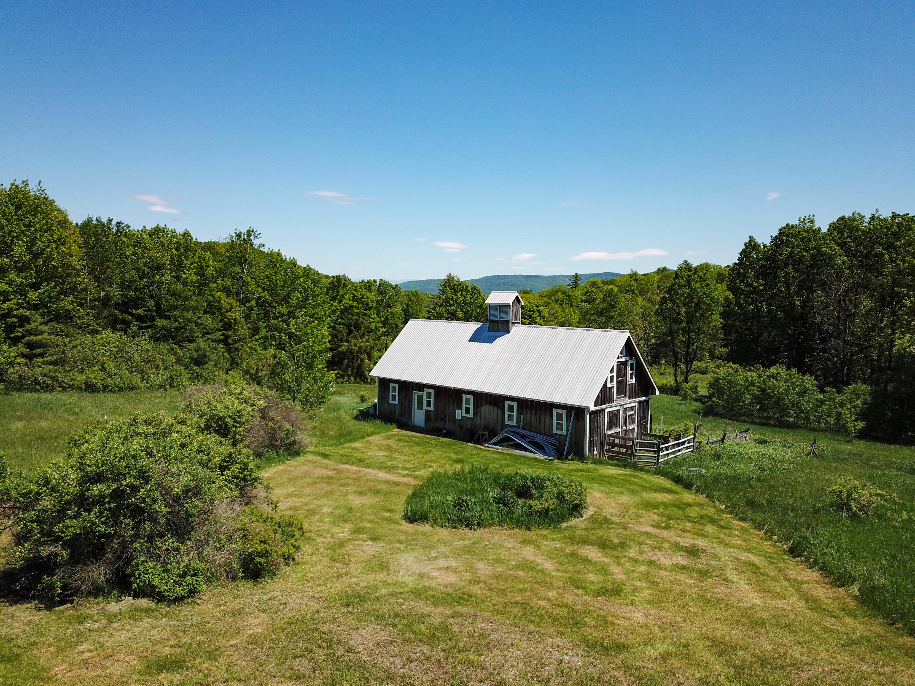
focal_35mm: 26
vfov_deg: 53.1
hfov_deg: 67.3
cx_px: 458
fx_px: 687
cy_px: 343
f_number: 2.2
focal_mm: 4.73
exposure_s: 1/1500
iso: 100
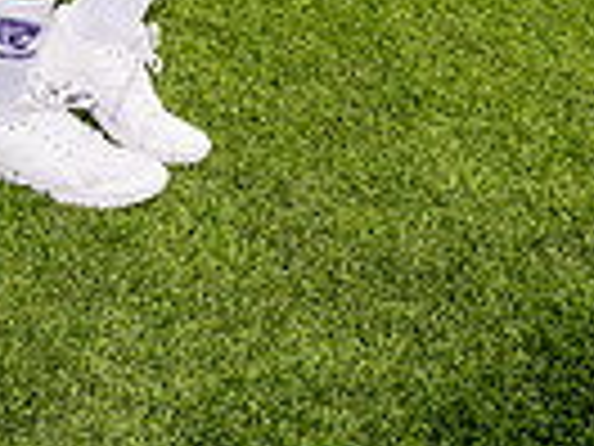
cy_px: -545
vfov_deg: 11.2
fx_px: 1973
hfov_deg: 17.0
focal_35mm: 115
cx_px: 104
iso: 100
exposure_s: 1/250
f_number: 8
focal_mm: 35
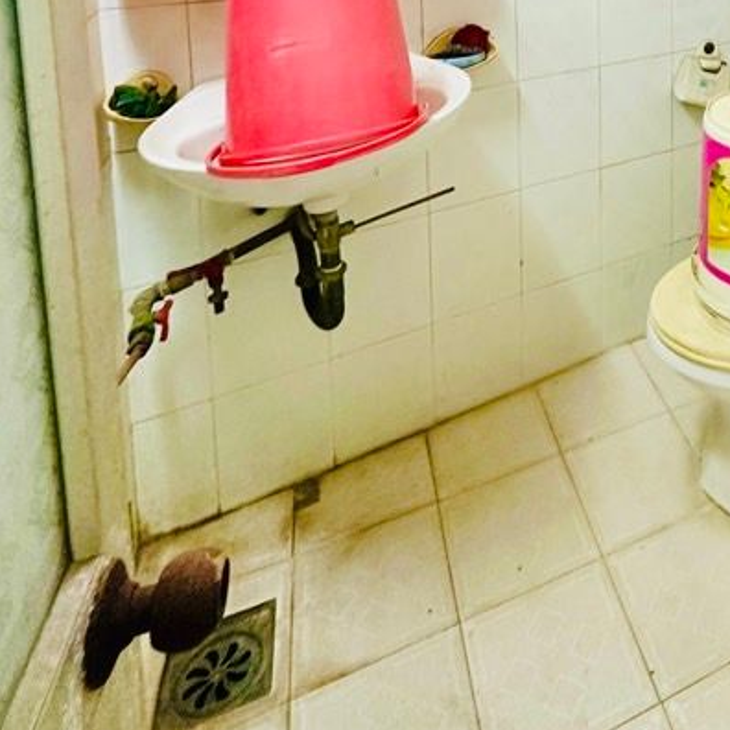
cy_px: -96
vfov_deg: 40.1
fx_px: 763
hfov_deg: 45.6
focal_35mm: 32
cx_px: 677
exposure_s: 1/50
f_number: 2.2
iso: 320
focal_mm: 2.22
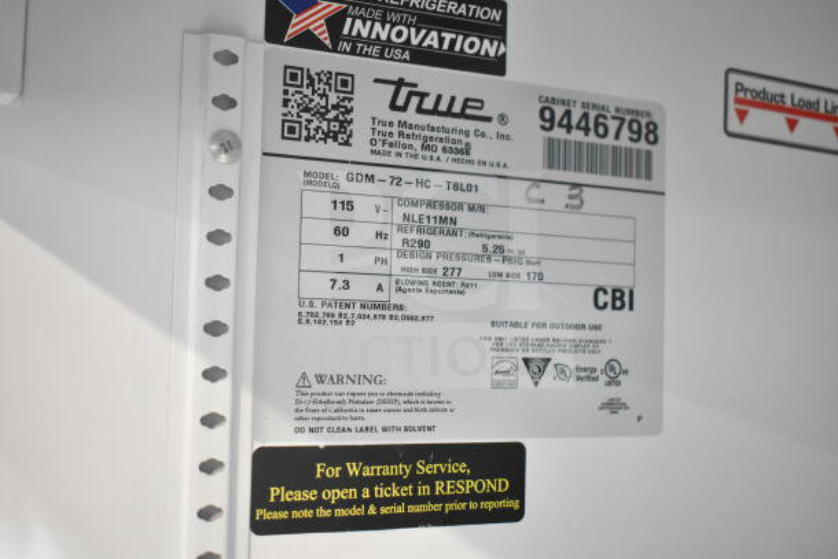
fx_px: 1013
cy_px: 280
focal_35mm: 44
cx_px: 419
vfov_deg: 30.9
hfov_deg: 45.0
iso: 2800
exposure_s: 1/50
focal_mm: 29
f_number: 4.2
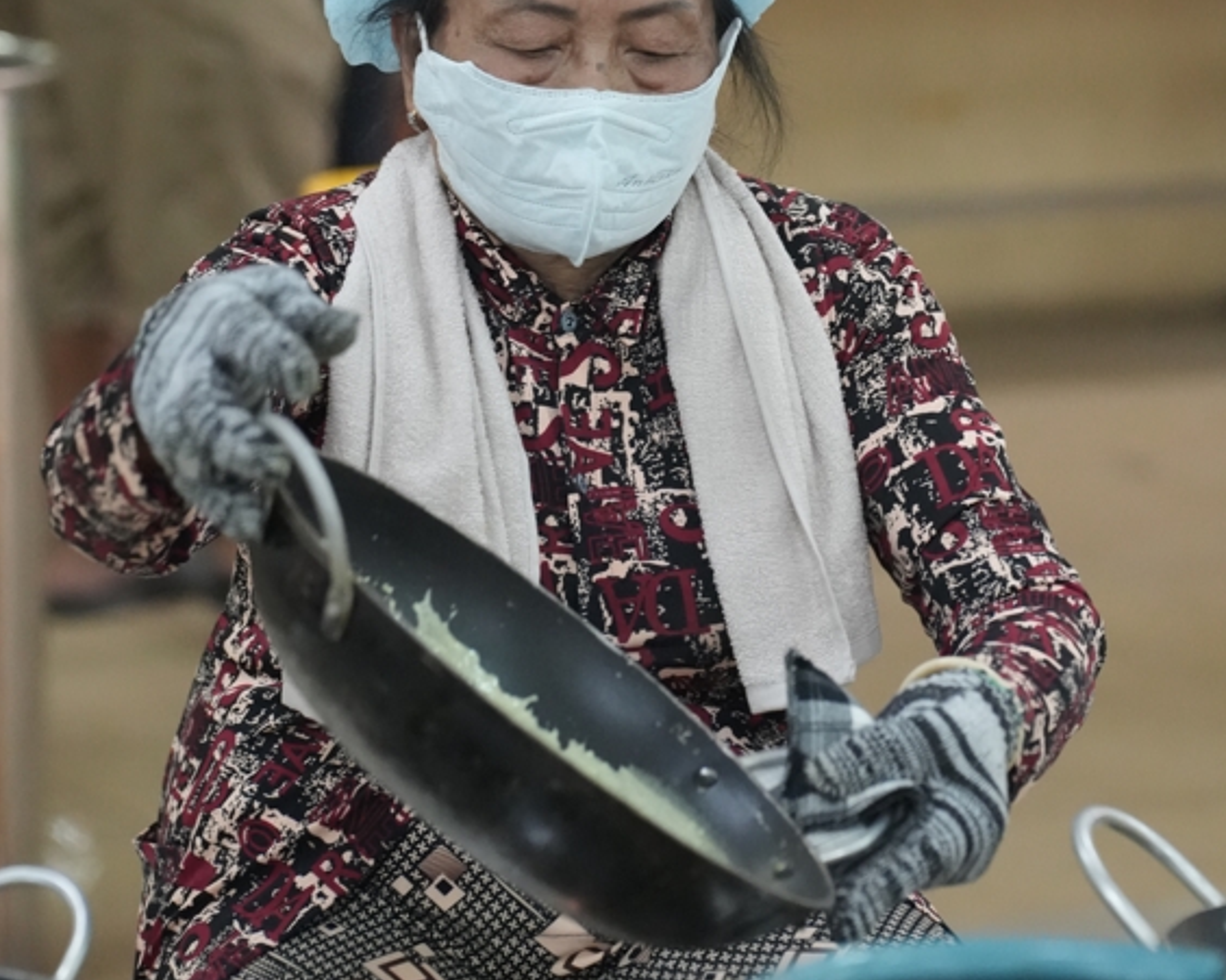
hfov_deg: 10.0
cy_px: 264
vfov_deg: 8.0
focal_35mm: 193
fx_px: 7002
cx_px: 667
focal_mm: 119
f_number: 4
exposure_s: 1/160
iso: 8000
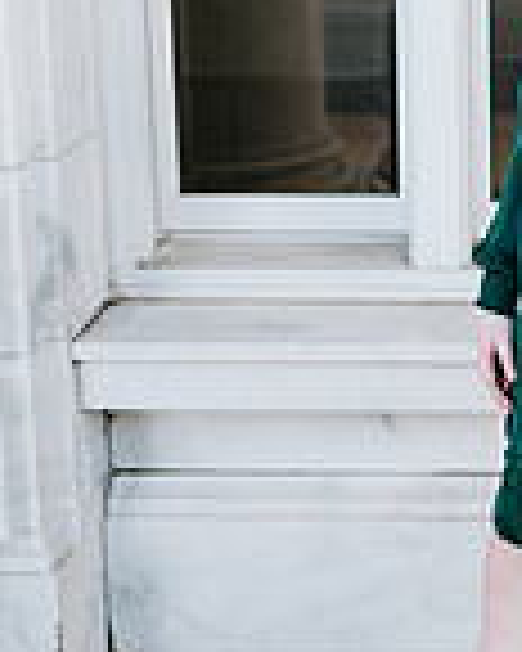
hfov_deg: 20.4
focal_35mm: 70
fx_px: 1352
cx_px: 639
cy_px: 22
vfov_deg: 25.9
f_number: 2
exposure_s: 1/200
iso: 160
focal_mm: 24
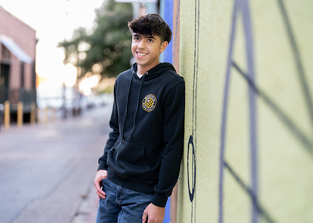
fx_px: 467
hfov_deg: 37.0
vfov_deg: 26.9
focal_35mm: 53
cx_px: 145
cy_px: 112
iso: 500
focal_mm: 50
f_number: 1.2
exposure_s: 1/320
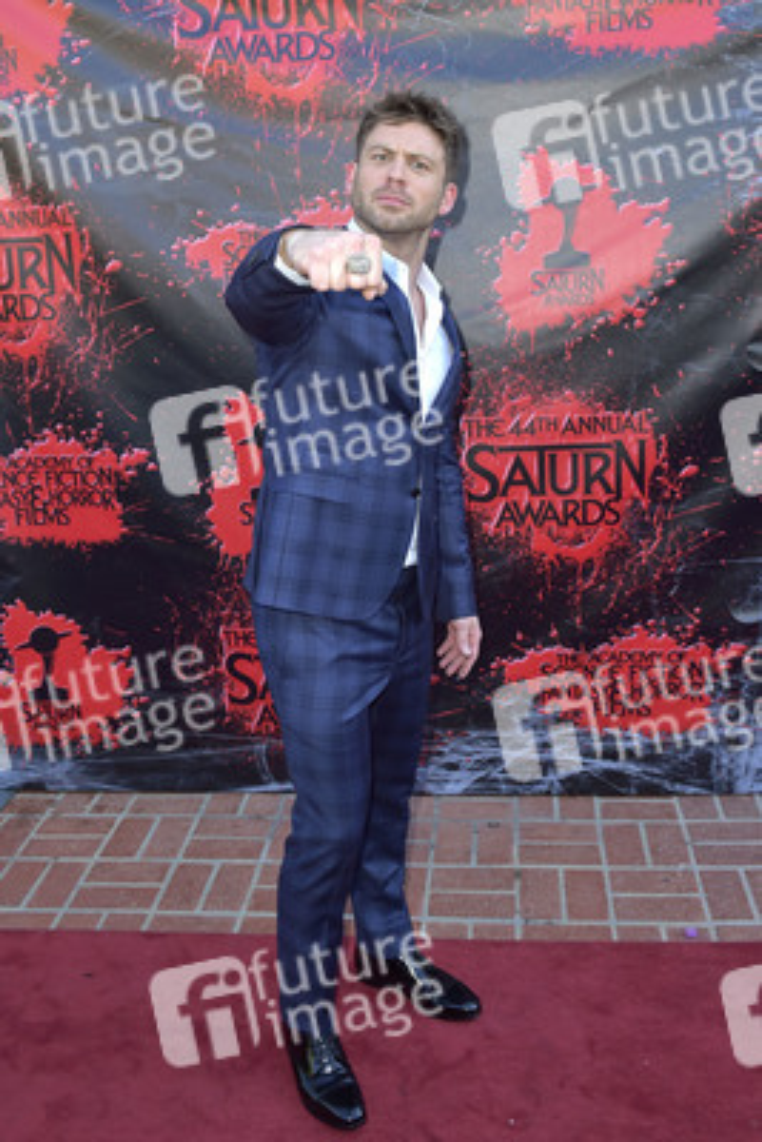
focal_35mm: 32
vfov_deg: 58.7
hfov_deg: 41.1
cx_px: 381
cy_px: 571
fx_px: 1015
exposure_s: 1/250
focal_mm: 32
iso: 250
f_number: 6.3
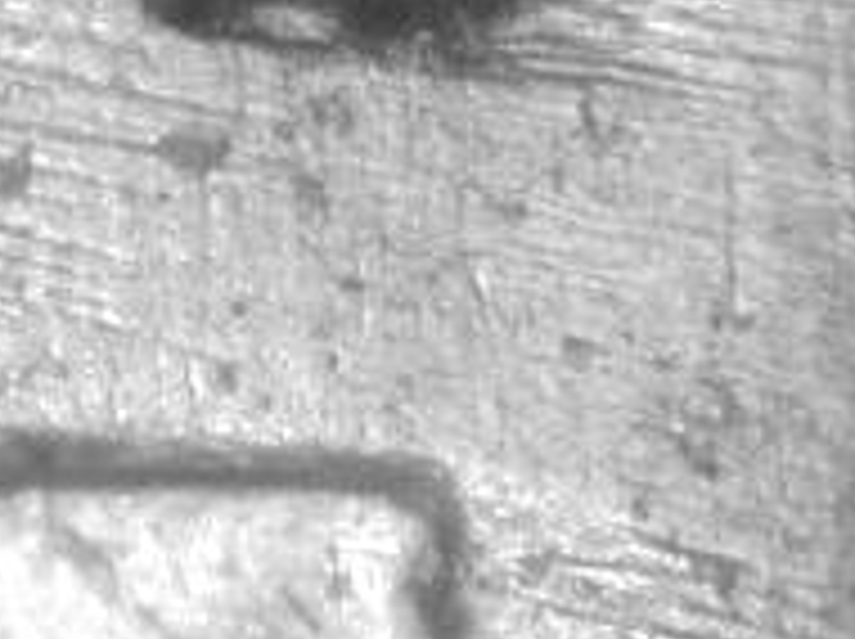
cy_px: -310
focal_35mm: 499
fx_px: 12310
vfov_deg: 3.0
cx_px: 252
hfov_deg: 4.0
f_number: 4.9
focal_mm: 30.6
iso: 100
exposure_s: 1/7.7
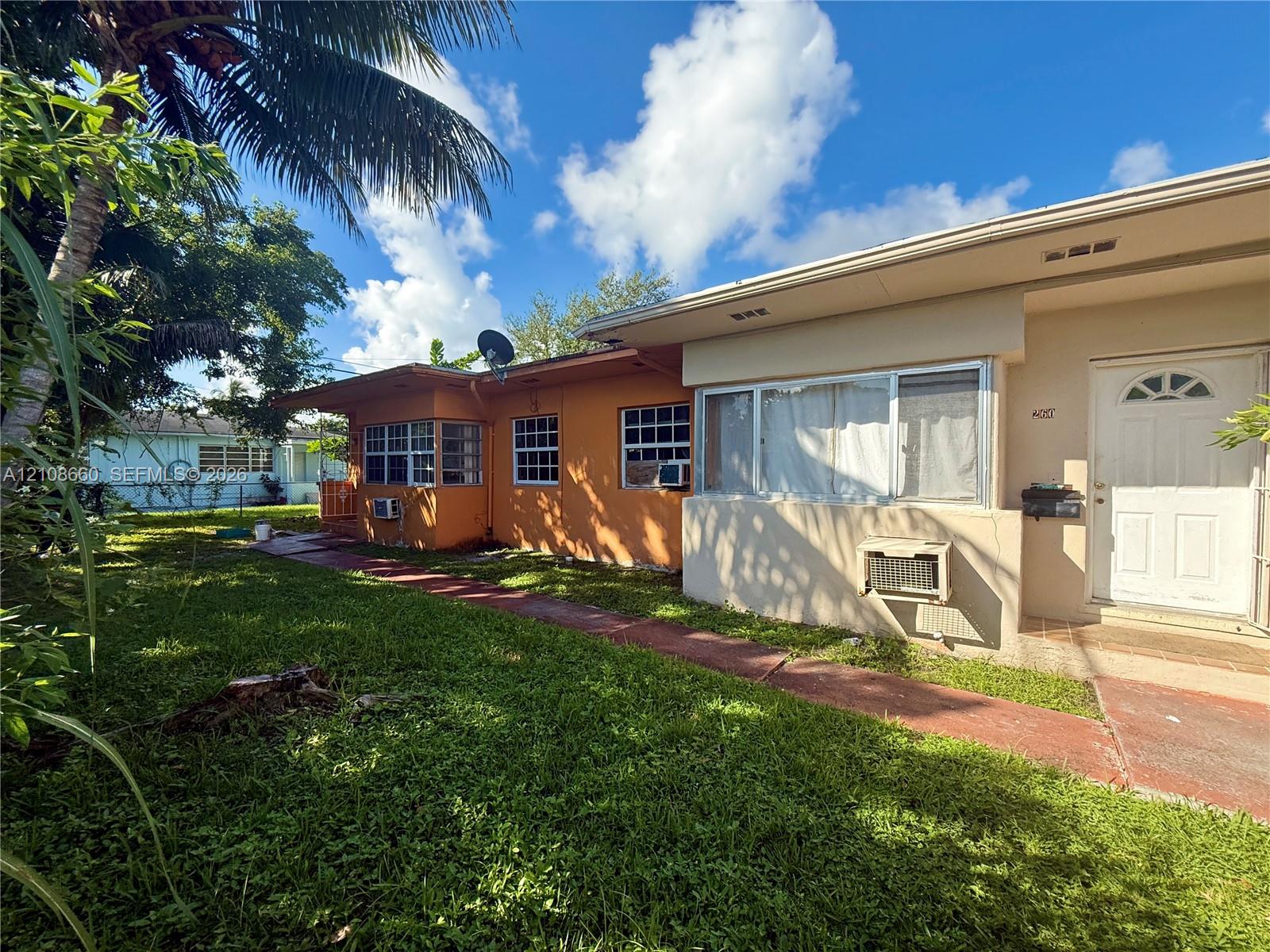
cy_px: 476
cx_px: 635
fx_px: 514
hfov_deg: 102.1
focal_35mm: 14
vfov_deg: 85.7
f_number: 2.2
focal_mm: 2.22
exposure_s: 1/1145
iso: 64
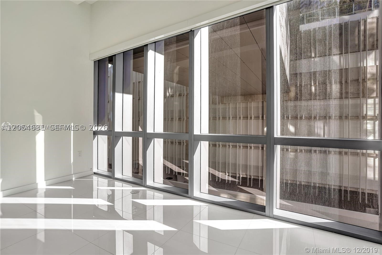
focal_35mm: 17
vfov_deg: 70.4
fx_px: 180
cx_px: 191
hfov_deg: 93.3
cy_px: 128
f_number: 6.7
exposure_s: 1/60
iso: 100
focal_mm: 17
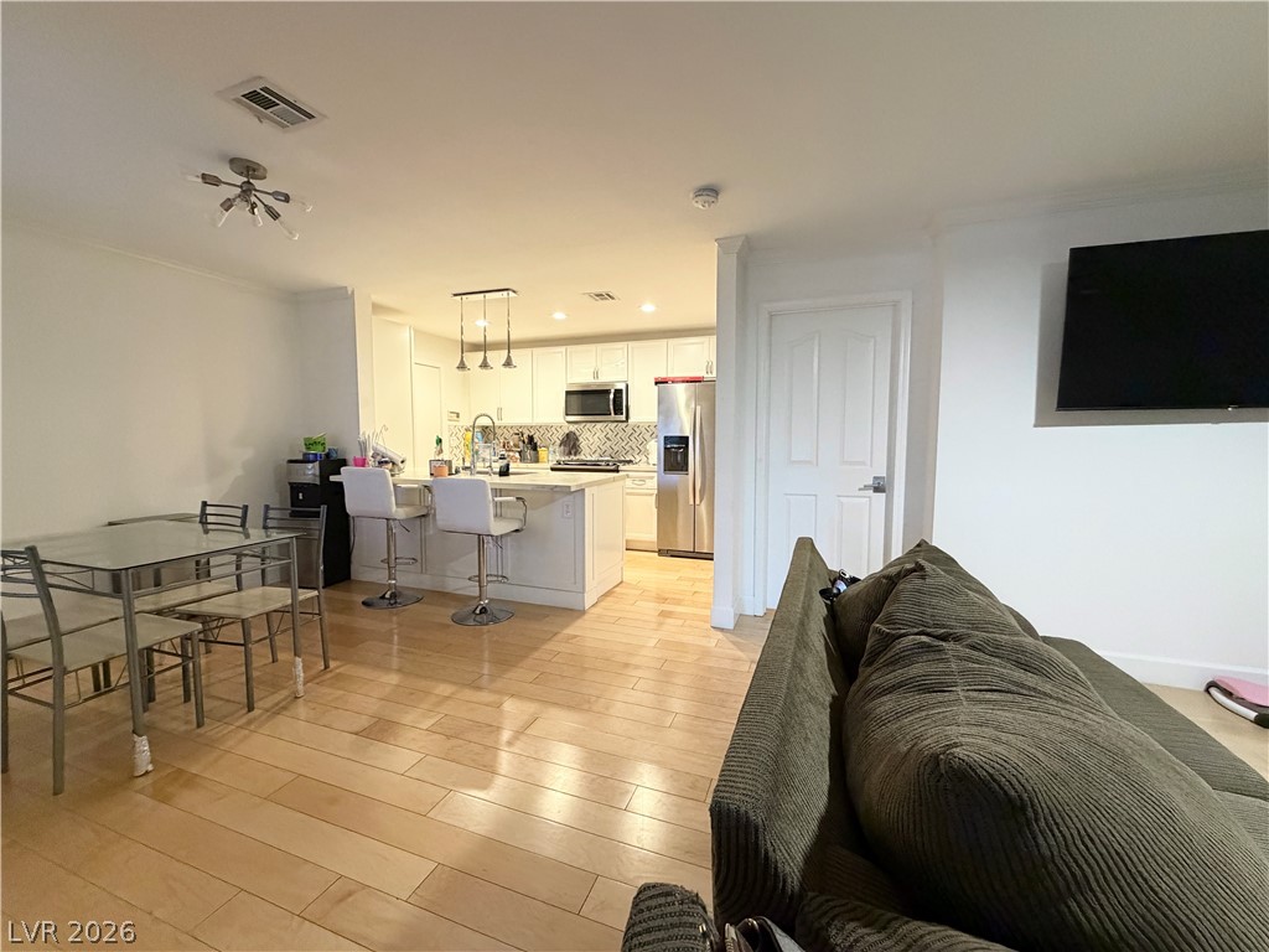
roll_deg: -0.6
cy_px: 476
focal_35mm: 14
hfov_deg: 102.1
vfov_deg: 85.7
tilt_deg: -4.7
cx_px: 634
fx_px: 513
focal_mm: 2.22
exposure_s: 1/60
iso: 640
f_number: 2.2
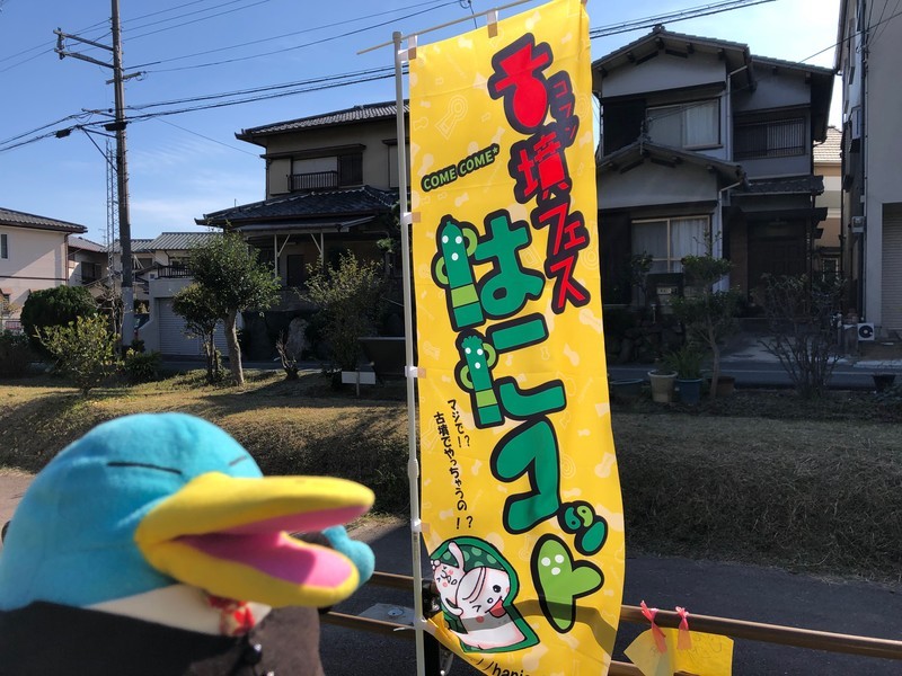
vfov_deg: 49.7
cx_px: 451
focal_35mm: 28
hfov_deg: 63.4
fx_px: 730
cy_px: 338
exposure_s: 1/1656
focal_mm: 3.99
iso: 20
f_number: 1.8
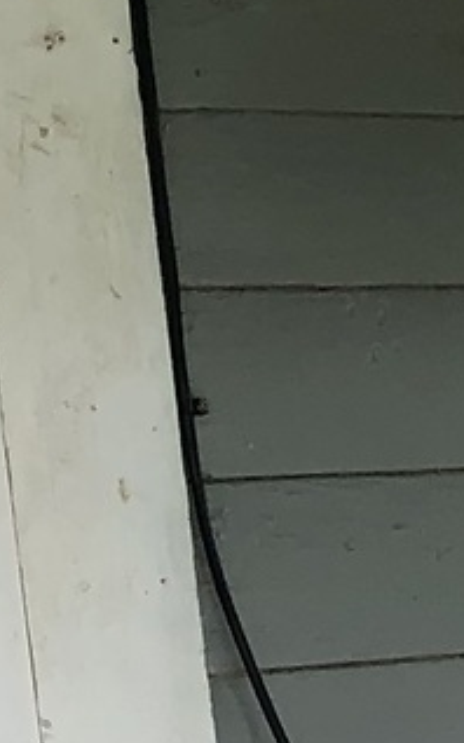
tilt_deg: -5.5
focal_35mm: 216
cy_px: 865
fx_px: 4372
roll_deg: +4.1
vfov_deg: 9.6
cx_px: 1847
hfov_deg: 5.3
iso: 32
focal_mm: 3.99
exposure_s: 1/120
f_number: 1.8
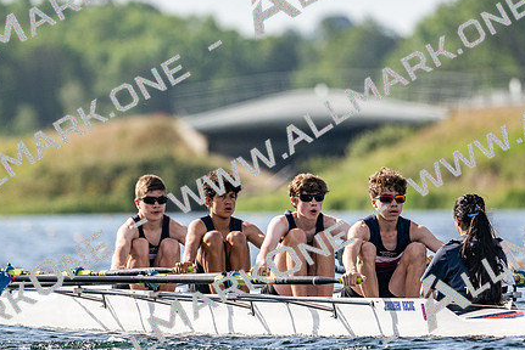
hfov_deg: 2.6
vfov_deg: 1.7
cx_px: 318
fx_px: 11791
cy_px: 217
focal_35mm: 808
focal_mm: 400
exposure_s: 1/2500
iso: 360
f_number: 4.5
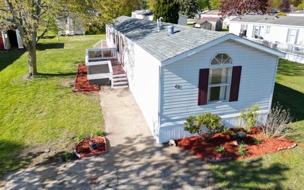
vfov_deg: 47.3
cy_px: 74
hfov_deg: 70.4
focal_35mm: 26
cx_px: 150
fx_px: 215
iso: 200
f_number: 1.7
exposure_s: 1/2500
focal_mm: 6.72
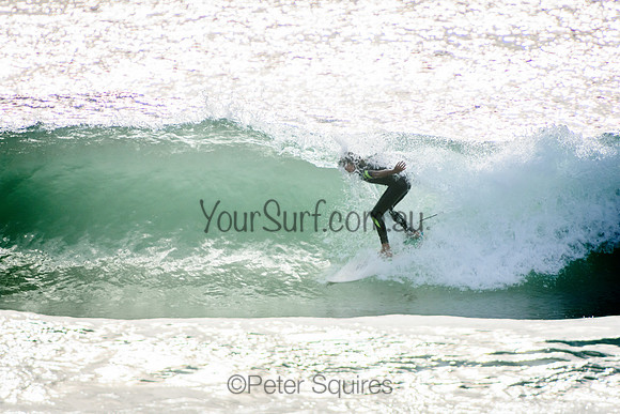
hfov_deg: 3.4
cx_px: 310
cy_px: 207
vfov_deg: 2.3
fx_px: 10335
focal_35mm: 600
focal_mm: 400
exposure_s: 1/2000
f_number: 5.6
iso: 220
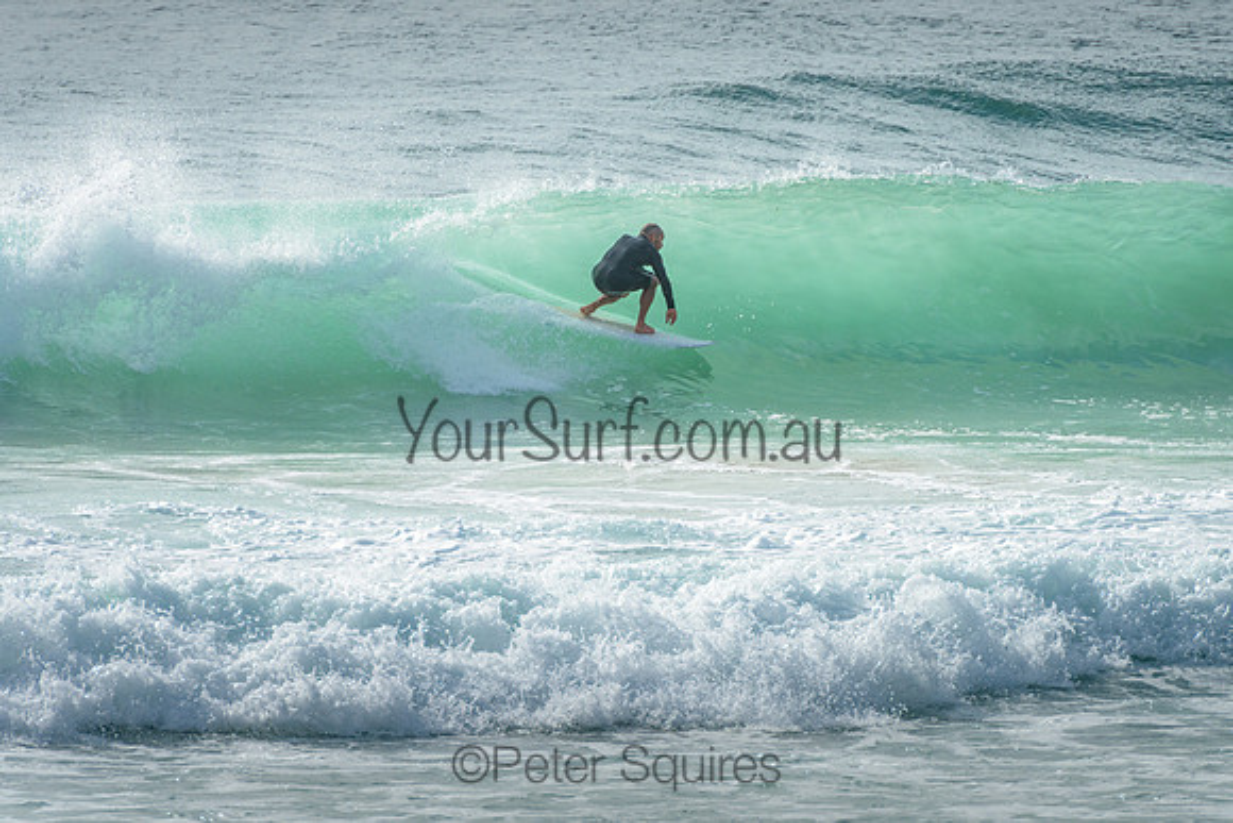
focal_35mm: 490
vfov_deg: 2.8
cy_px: 322
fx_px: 16800
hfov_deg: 4.2
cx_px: 716
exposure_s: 1/1600
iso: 200
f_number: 9
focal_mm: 400
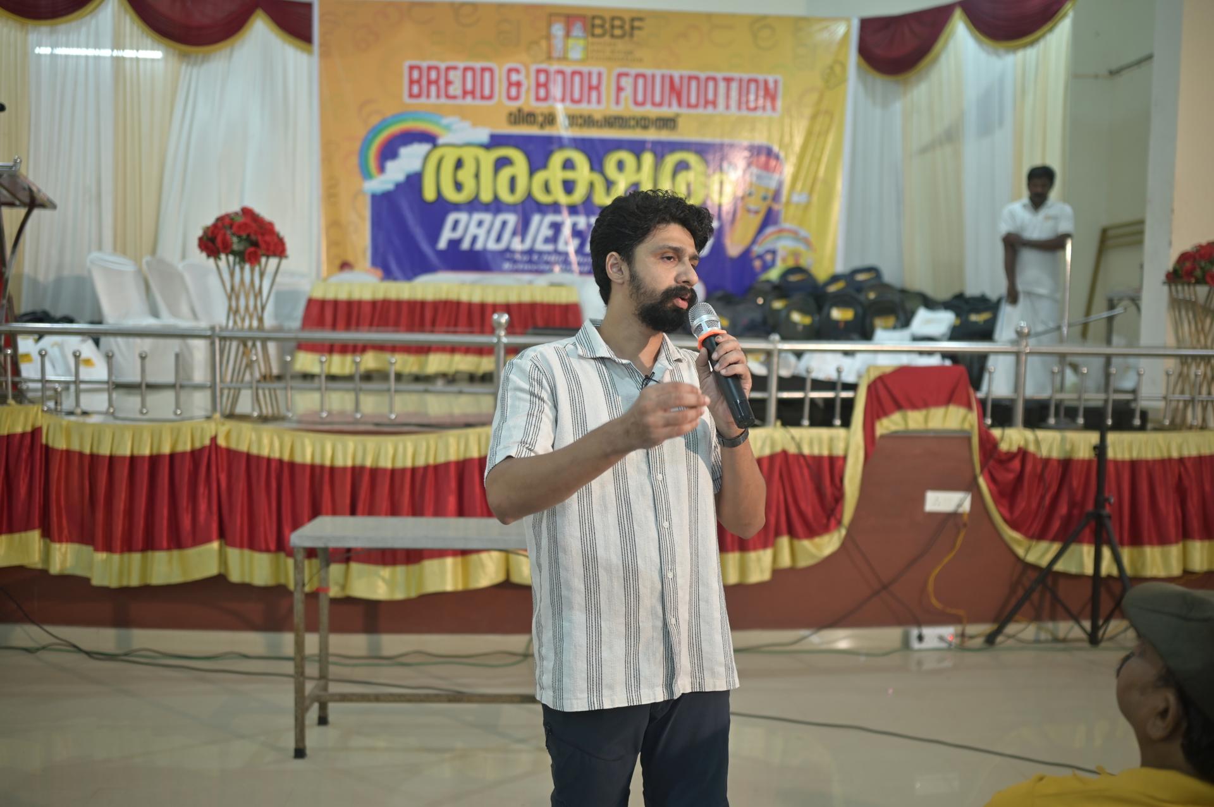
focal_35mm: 35
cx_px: 607
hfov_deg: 54.5
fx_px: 1179
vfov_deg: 37.8
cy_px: 404
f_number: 2.2
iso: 200
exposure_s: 1/100
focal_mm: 35
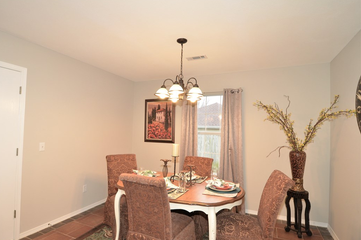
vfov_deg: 64.5
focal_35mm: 19
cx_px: 171
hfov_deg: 86.8
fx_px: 190
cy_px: 123
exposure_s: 1/60
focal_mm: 12
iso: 560
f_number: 4
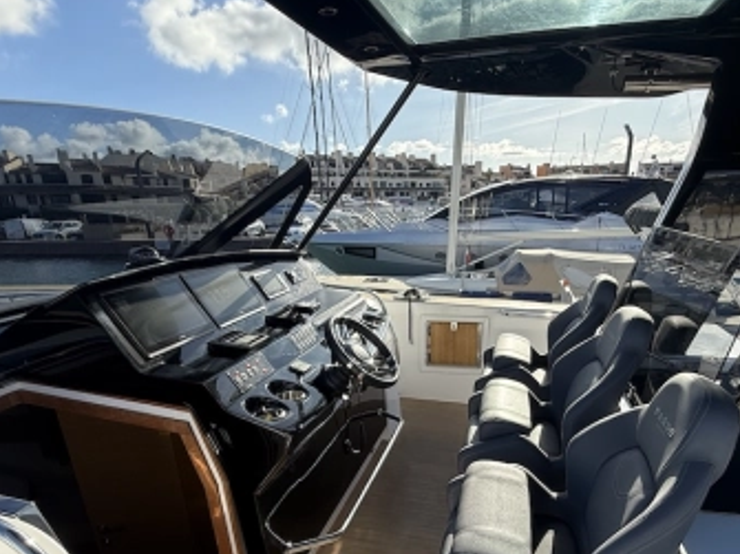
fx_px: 492
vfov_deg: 57.0
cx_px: 393
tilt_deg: -20.0
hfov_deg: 73.9
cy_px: 387
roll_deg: +1.0
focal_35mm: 23
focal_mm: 2.22
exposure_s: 1/955
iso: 64
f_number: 2.2
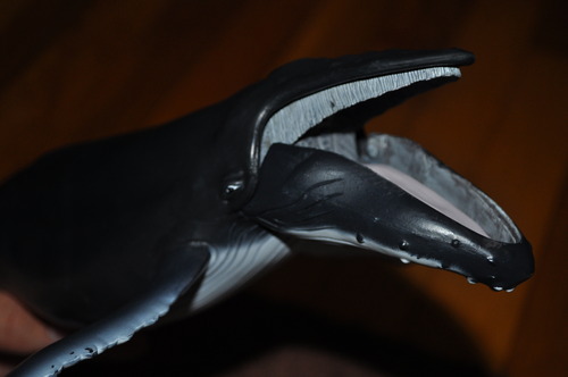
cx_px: 284
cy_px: 188
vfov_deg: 21.5
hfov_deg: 31.9
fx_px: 993
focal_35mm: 63
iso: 400
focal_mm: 42
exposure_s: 1/60
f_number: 5.3
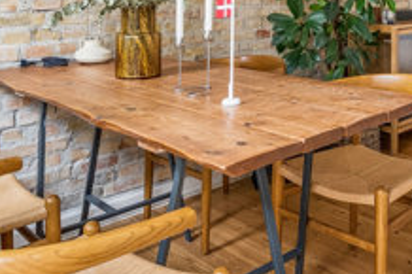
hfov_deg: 41.9
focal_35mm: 44
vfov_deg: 28.2
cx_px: 348
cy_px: -12
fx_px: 503
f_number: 5.6
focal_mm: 12
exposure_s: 1/4
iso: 400
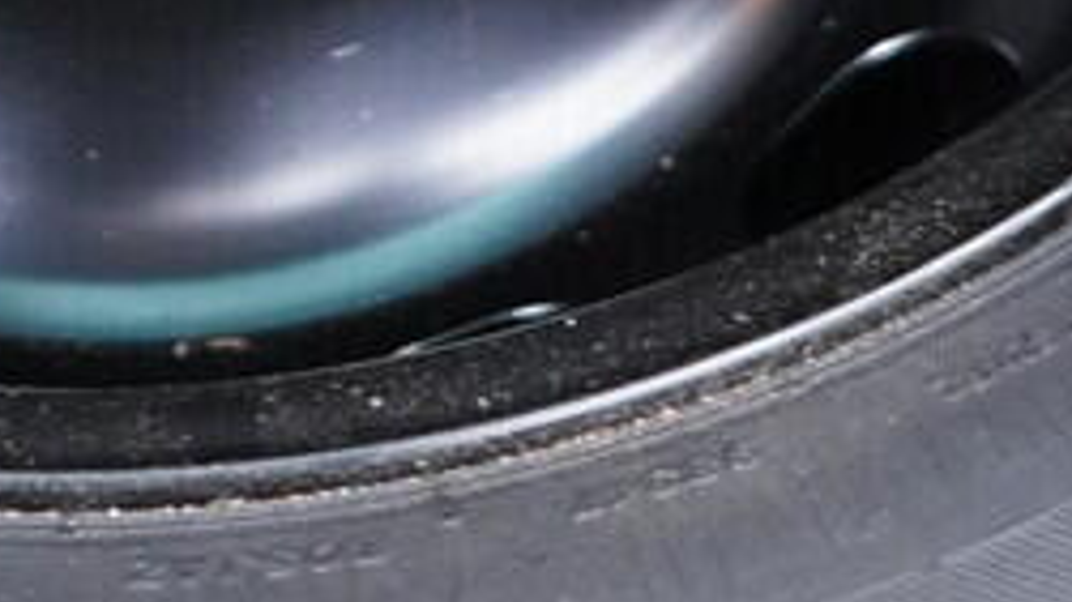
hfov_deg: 10.0
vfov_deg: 5.5
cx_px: 205
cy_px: -623
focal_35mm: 216
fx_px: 6138
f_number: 2.8
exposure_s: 1/40
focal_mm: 24
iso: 1250
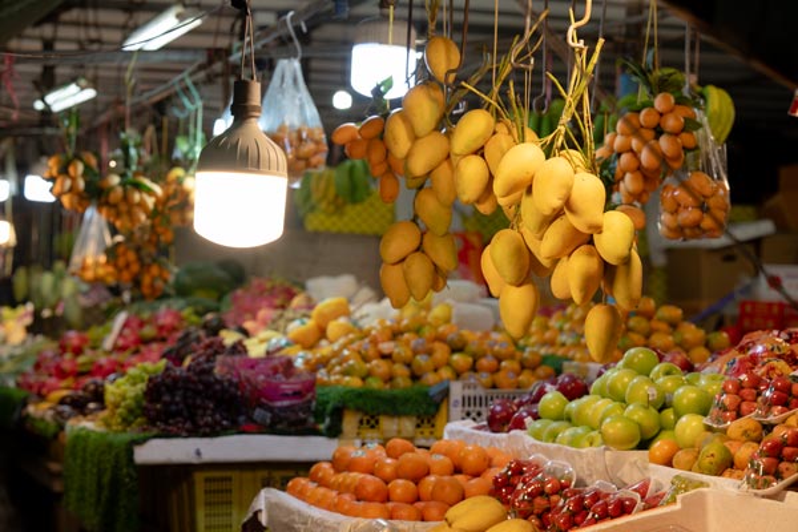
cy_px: 266
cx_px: 399
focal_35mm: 85
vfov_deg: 16.1
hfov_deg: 23.9
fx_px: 1884
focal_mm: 85
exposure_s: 1/160
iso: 500
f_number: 4.5
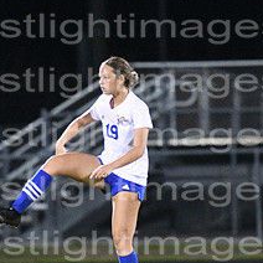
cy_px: 164
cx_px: 112
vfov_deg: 2.5
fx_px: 6008
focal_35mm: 699
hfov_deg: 2.5
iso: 9000
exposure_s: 1/800
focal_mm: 200
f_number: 2.8
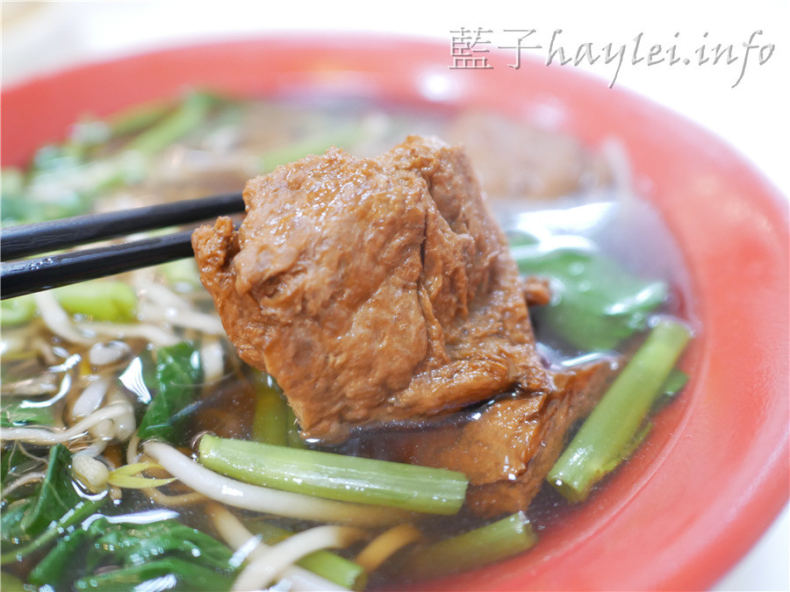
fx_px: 685
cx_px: 395
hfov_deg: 60.0
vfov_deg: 46.8
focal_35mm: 30
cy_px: 296
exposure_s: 1/60
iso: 640
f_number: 1.7
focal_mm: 15
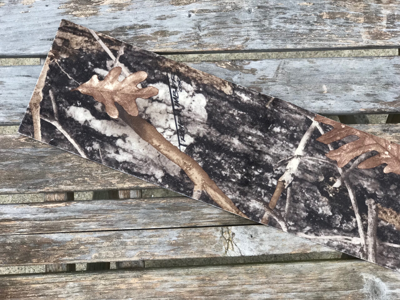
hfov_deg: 33.8
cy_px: 150
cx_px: 200
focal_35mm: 57
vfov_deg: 25.7
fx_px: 659
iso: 20
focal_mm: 6.6
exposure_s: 1/184
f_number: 2.8
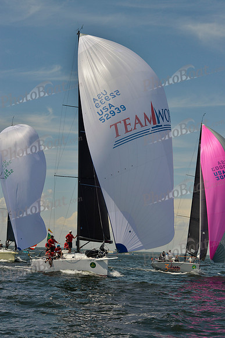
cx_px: 112
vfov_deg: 28.8
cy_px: 169
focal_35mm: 70
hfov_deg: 19.5
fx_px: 656
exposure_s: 1/1600
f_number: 10
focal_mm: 70
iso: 280
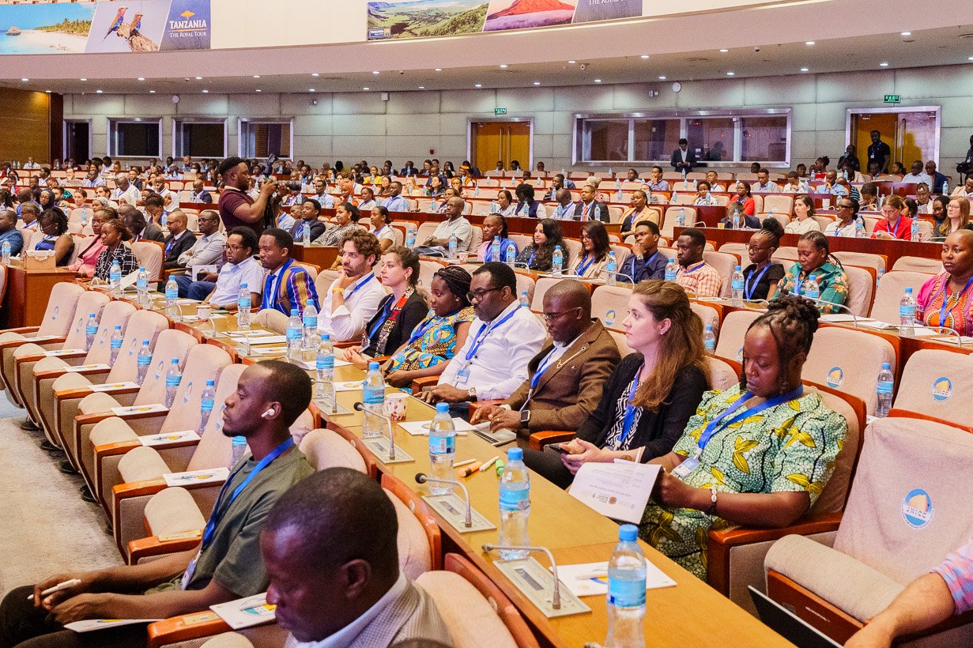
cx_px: 578
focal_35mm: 39
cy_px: 245
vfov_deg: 34.0
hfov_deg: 49.3
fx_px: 1054
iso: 3200
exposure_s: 1/250
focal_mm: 24
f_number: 4.5
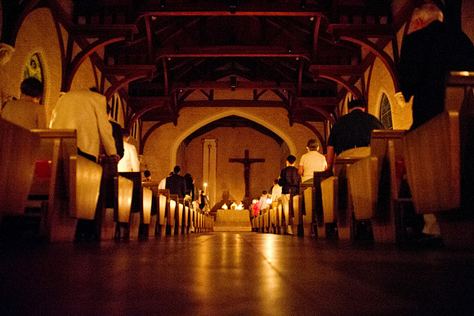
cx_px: 237
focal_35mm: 24
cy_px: 158
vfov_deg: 53.1
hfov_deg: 73.8
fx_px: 316
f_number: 2.8
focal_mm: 24
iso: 12800
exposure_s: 1/15
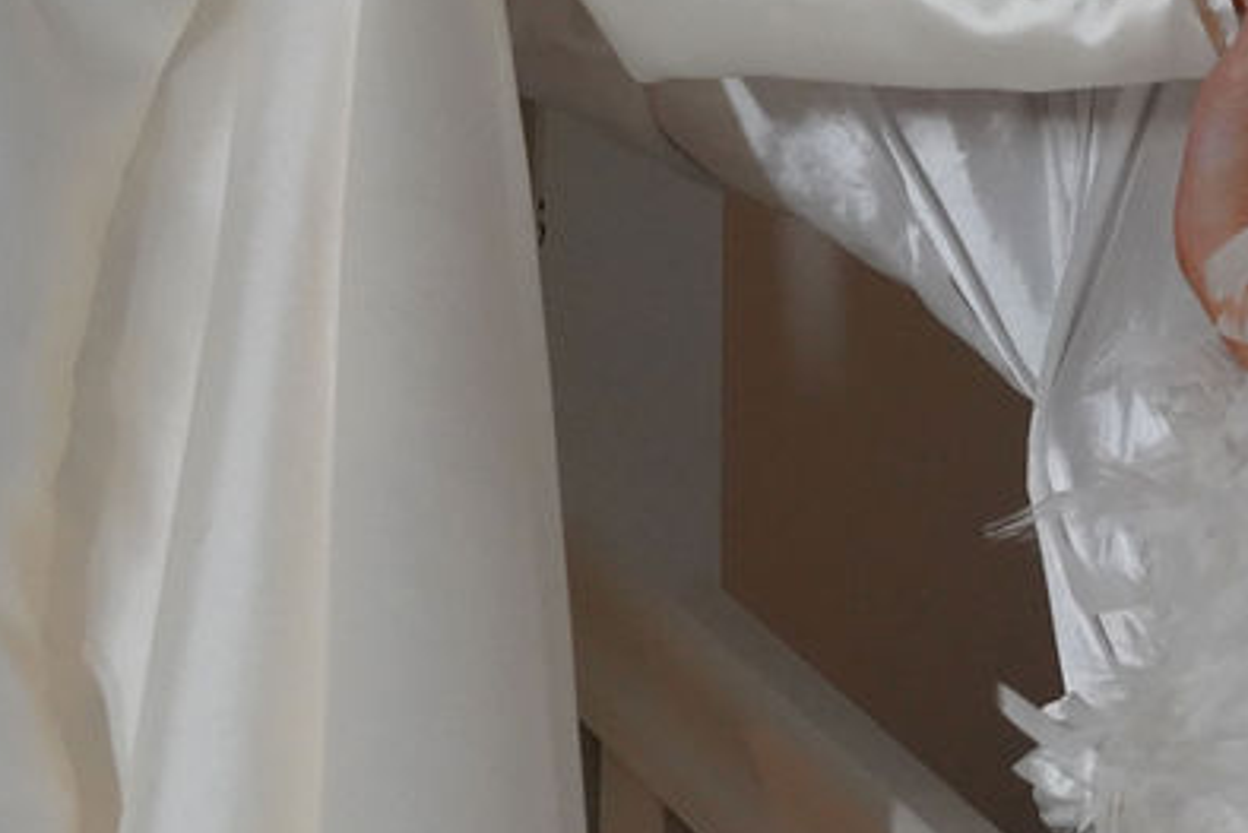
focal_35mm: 156
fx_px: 5410
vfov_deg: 8.7
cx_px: 896
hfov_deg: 13.1
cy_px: -52
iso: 8000
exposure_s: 1/160
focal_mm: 60
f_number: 5.6
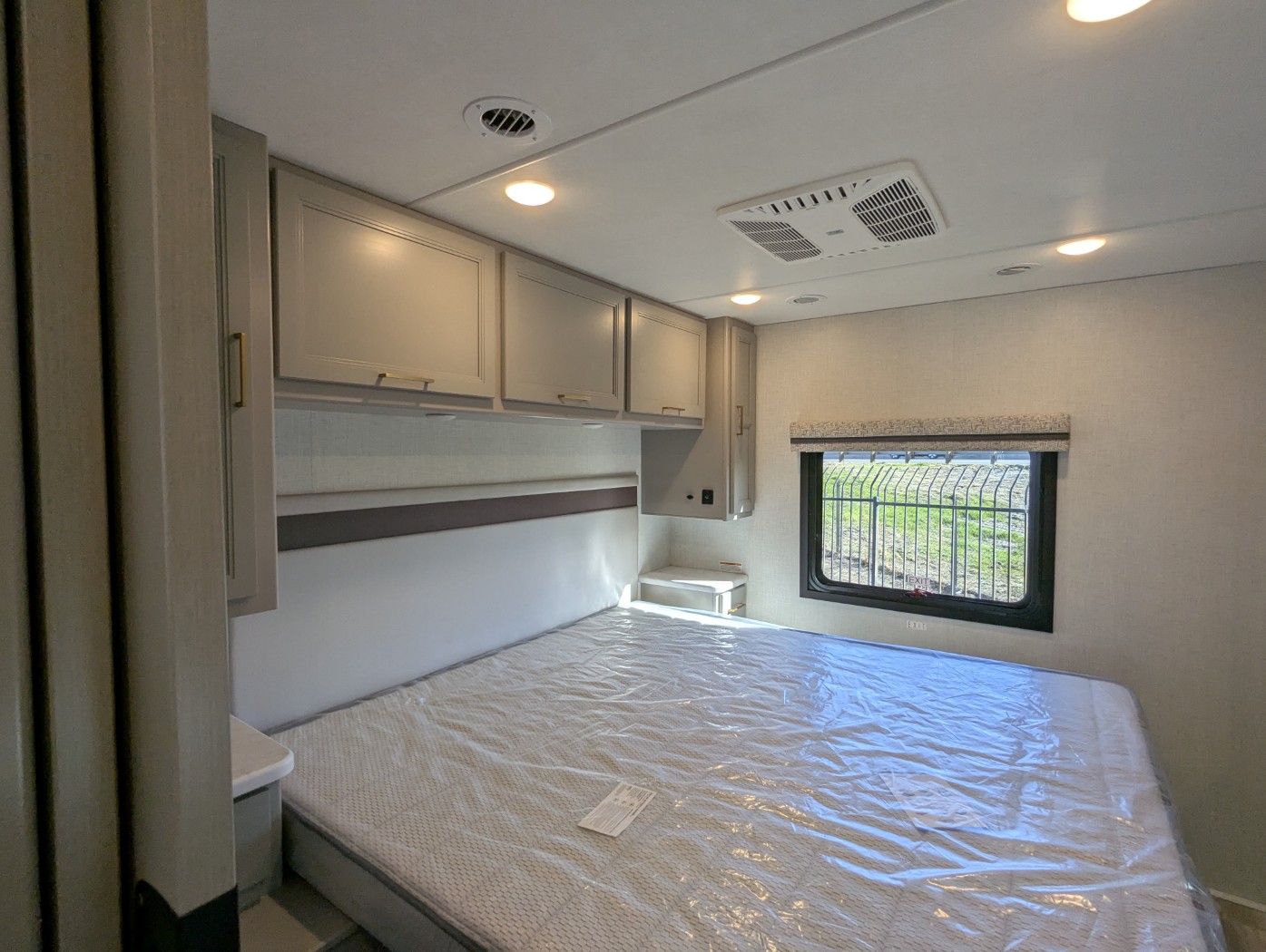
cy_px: 476
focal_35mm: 16
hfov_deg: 94.4
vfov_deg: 78.2
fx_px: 586
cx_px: 633
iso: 87
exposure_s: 1/207
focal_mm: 2.35
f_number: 2.2
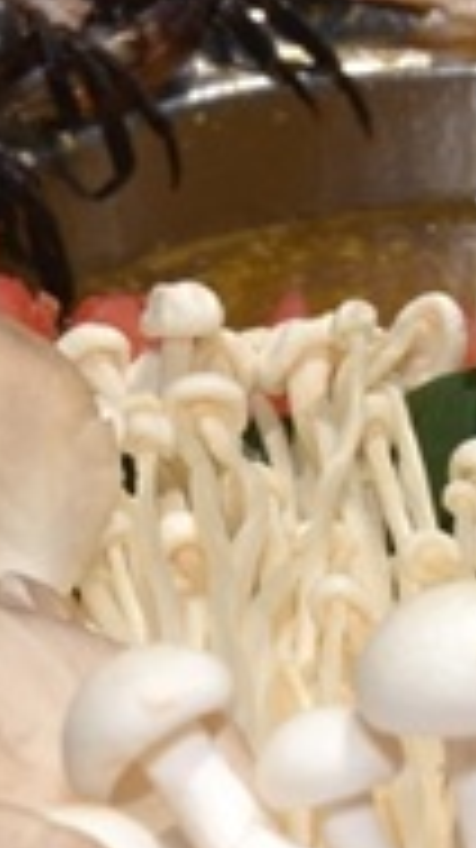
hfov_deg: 5.8
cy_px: 464
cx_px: 449
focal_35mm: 208
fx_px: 4678
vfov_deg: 10.4
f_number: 14
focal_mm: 50
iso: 100
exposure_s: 1/200
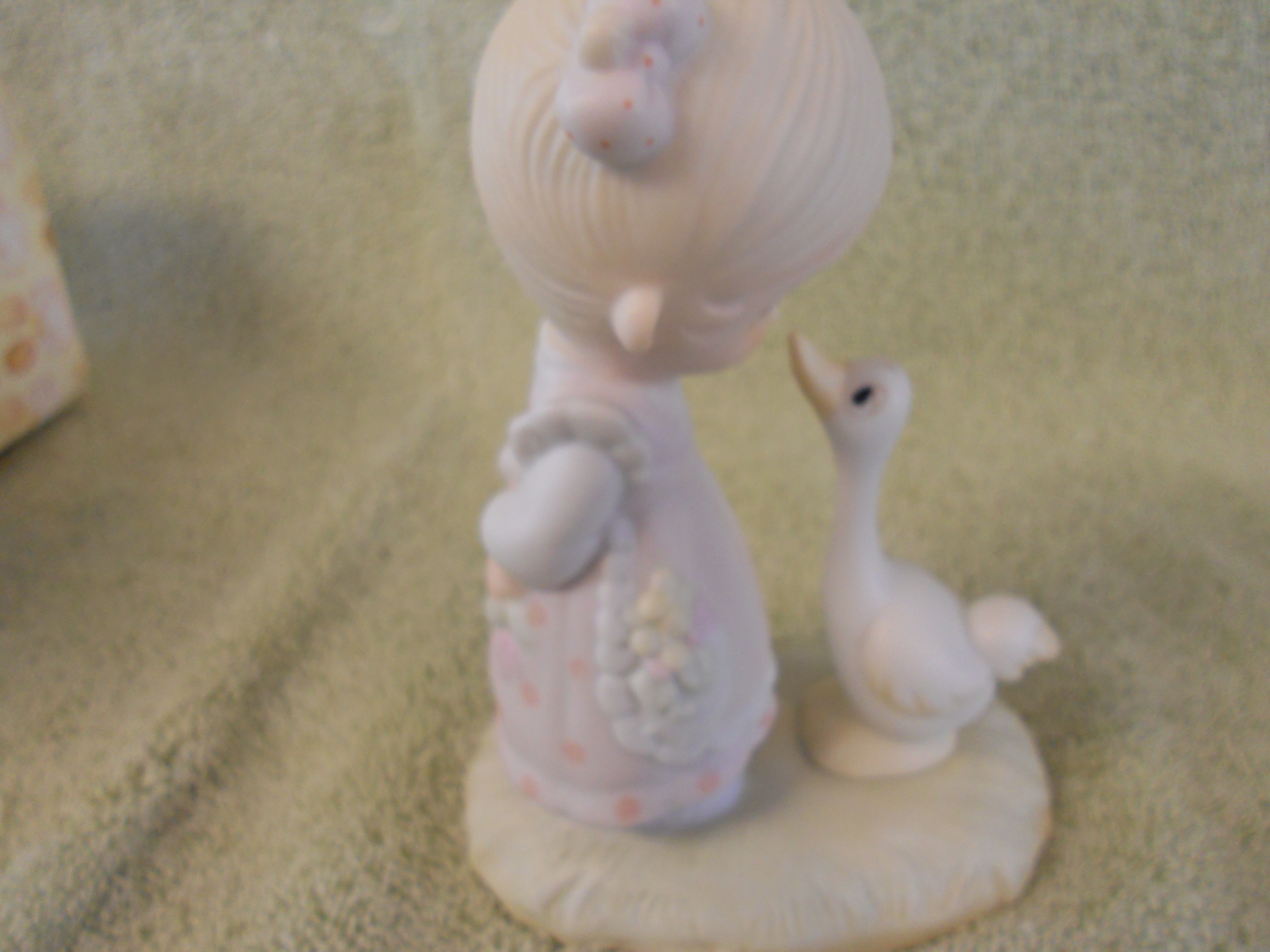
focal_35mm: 32
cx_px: 635
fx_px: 1174
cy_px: 476
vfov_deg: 44.2
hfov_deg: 56.8
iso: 250
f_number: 3.5
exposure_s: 1/30
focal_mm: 5.8
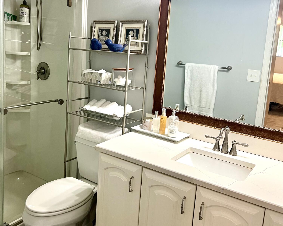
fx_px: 285
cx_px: 141
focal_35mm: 34
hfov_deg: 52.9
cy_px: 92
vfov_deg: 43.2
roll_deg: -4.9
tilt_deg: -7.9
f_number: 1.5
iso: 100
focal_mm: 5.7
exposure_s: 1/60
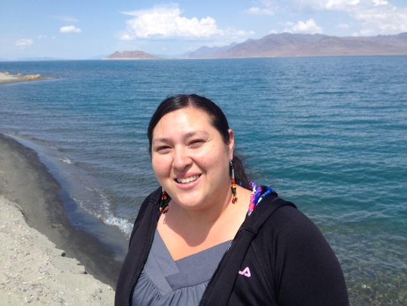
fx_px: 412
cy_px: 153
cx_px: 204
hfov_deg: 52.6
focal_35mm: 35
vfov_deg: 40.7
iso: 50
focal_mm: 4.28
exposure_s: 1/1842
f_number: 2.4
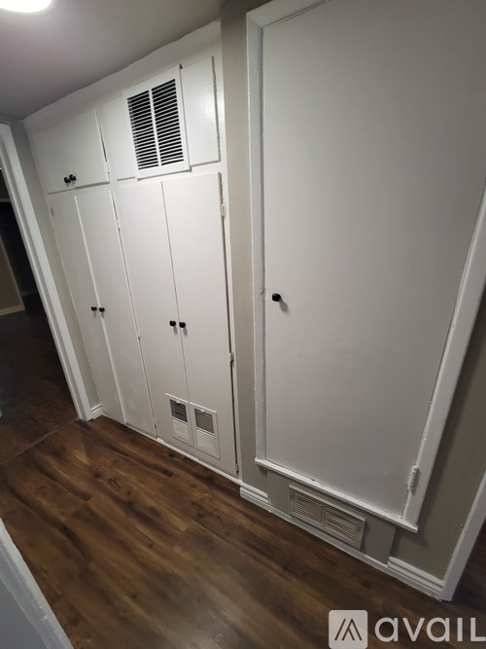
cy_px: 324
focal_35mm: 13
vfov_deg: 106.2
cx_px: 243
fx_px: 243
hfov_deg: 89.9
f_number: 2.2
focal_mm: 2.2
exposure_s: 1/60
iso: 160
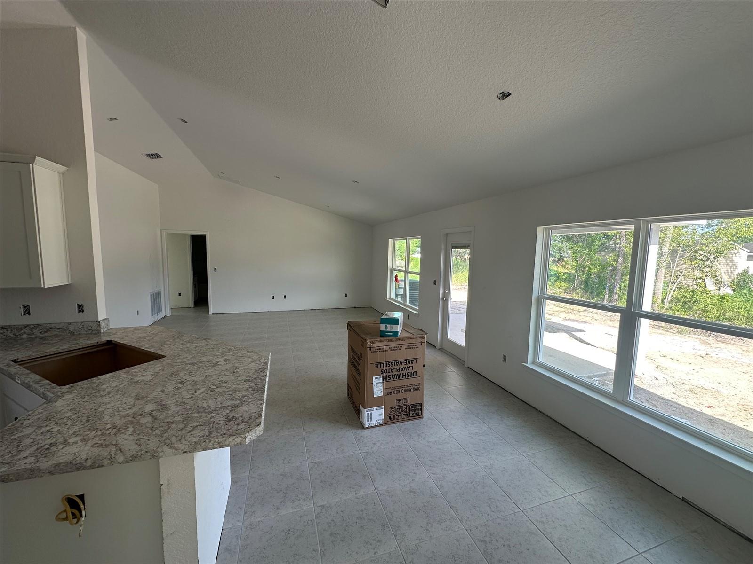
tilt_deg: -5.5
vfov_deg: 85.7
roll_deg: -1.7
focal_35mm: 14
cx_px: 376
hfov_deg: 102.1
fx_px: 305
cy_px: 282
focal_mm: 2.22
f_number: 2.2
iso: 50
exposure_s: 1/99
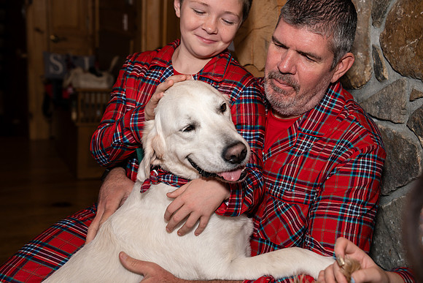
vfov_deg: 26.5
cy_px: 142
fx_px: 599
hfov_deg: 38.9
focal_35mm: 51
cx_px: 212
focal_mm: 51
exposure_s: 1/160
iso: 400
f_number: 4.5
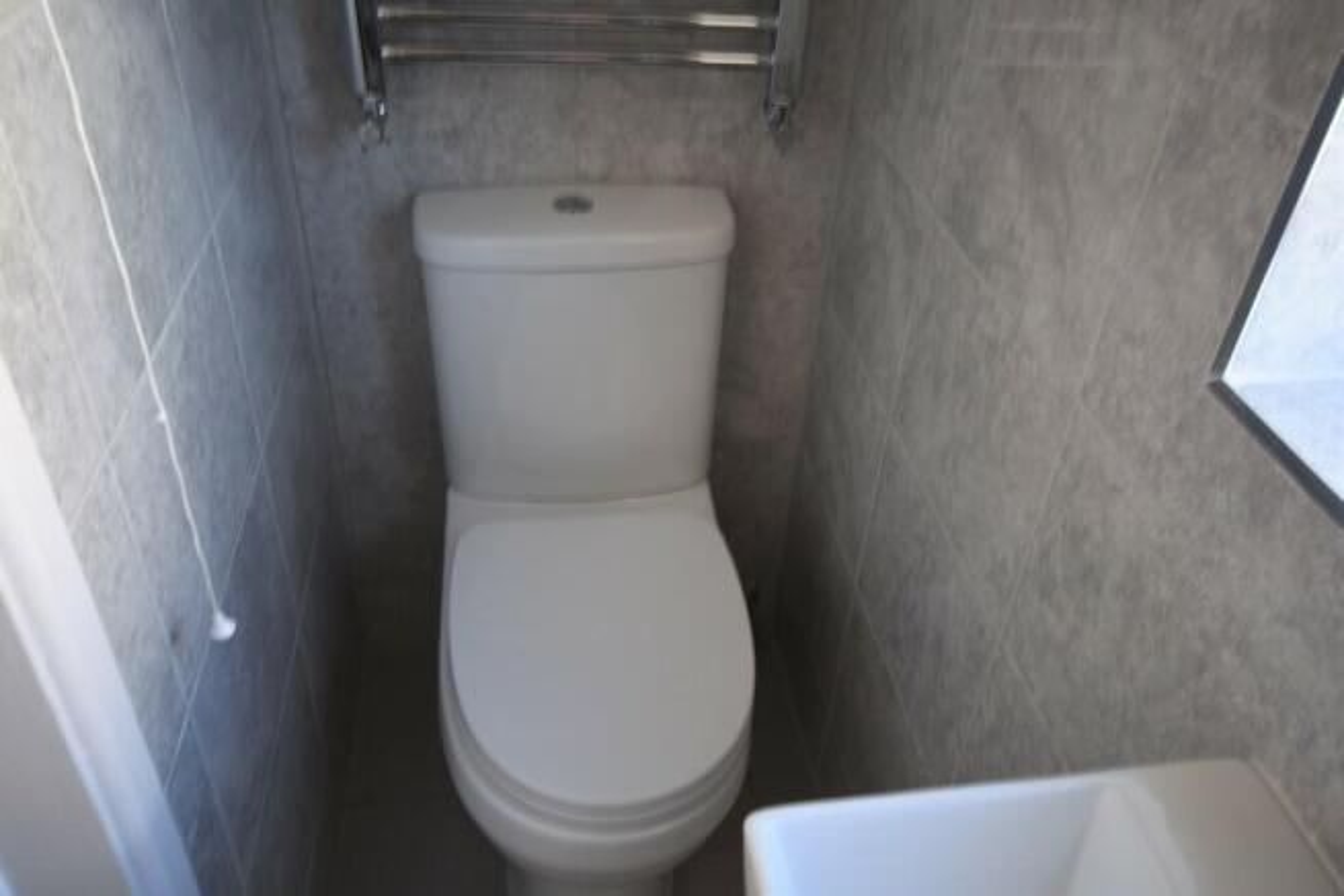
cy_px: 448
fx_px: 1120
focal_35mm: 30
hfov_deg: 61.9
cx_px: 672
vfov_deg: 43.6
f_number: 5.6
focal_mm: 20
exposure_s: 1/8
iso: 100
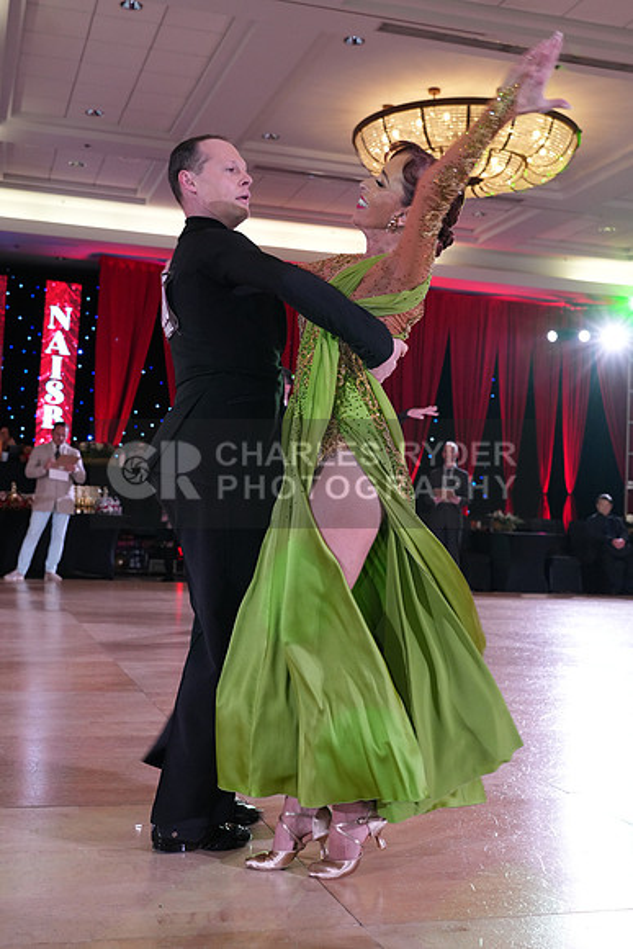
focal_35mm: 41
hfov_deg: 32.6
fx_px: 1081
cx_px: 316
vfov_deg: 47.4
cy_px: 474
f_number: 5
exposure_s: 1/250
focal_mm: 41
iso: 2500
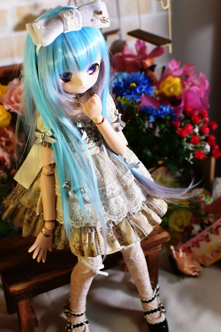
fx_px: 483
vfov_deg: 37.9
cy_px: 166
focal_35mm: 52
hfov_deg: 25.8
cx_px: 110
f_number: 4
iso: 450
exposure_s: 1/60
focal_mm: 35
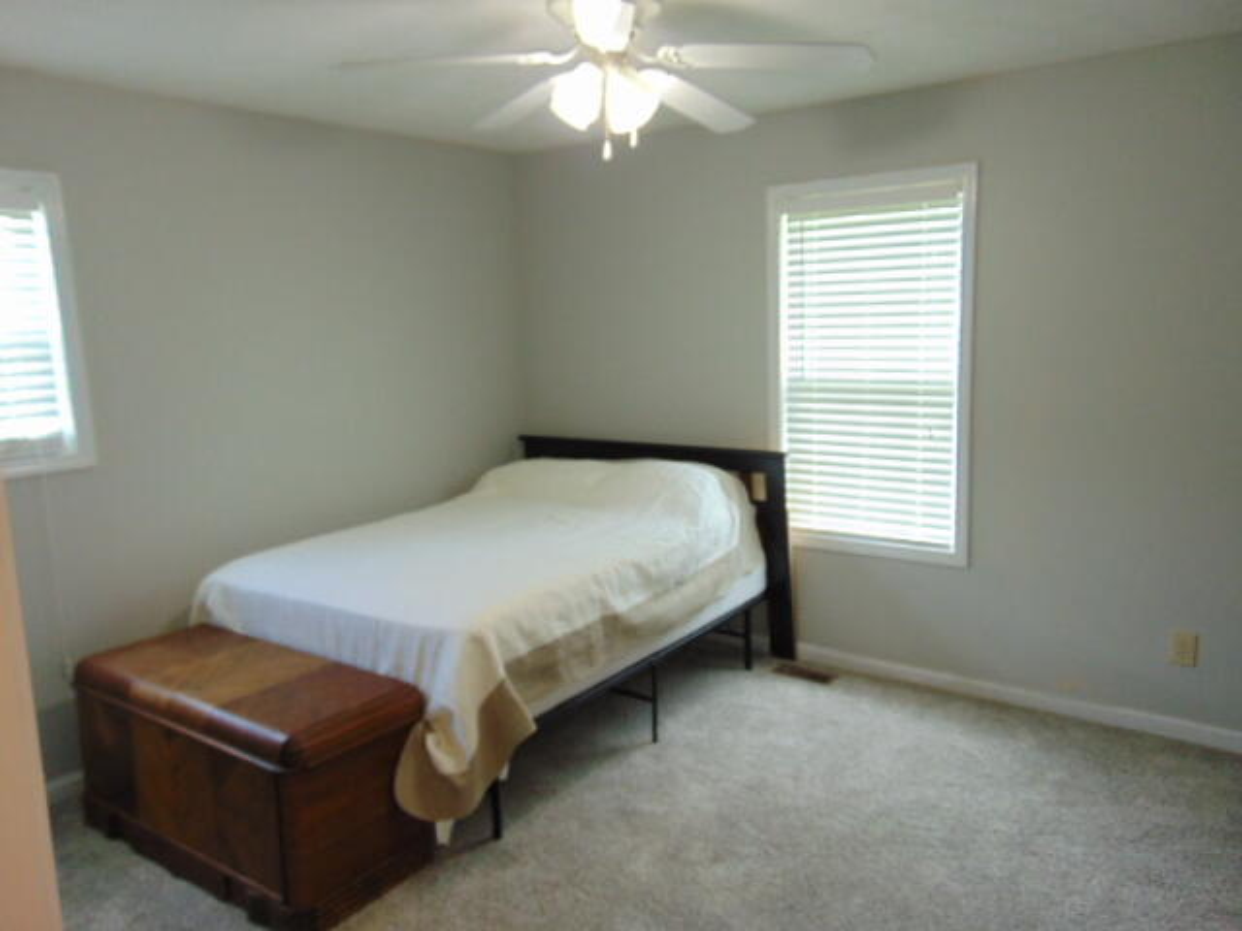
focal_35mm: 25
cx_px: 621
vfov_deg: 54.9
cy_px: 466
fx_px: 897
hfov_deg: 69.4
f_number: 3
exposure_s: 1/30
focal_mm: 4.5
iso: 160
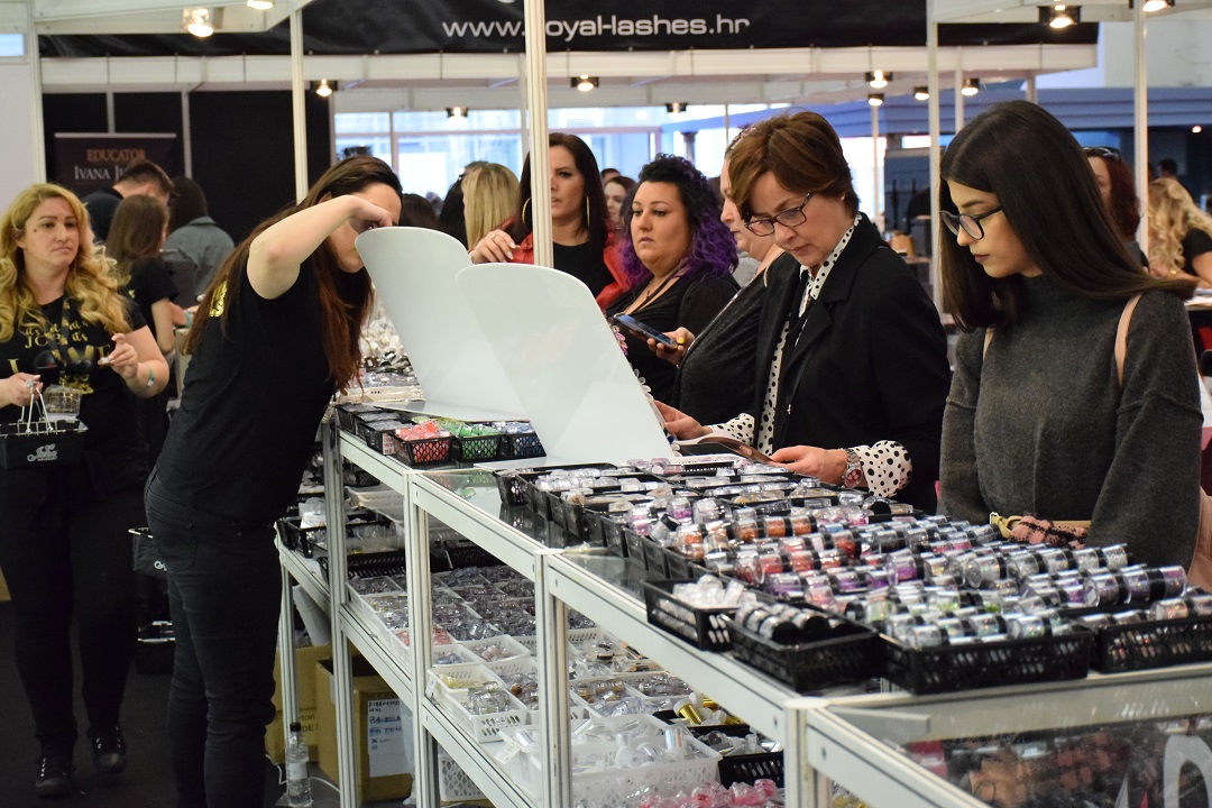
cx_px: 606
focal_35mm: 63
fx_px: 2121
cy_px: 404
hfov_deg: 31.9
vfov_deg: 21.6
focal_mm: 42
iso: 5000
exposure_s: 1/320
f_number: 5.6
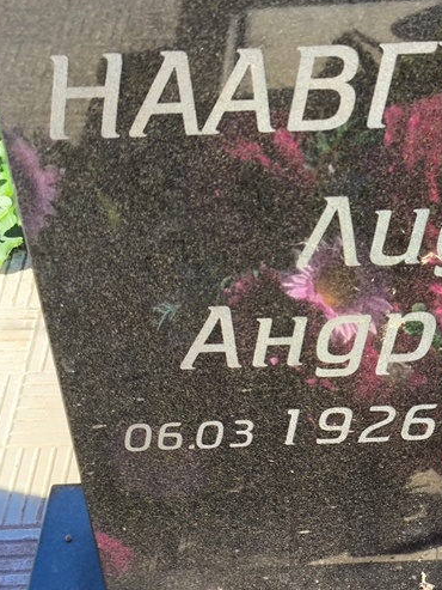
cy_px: 241
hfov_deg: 18.0
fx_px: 1378
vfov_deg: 24.1
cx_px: 376
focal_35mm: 81
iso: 50
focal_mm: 4.71
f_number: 1.7
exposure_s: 1/373
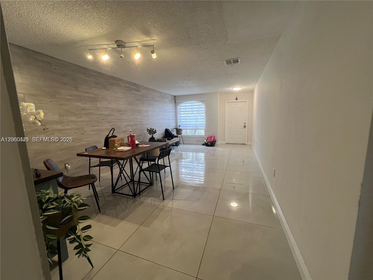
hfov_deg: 106.2
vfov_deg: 89.9
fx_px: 140
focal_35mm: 13
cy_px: 140
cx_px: 186
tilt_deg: -8.1
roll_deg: +1.6
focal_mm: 1.57
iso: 200
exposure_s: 1/120
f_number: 1.8
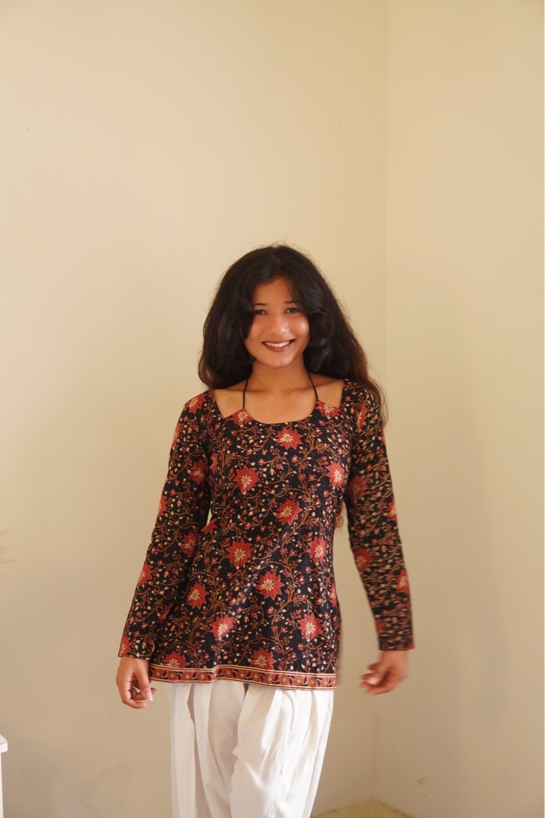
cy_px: 409
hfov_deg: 29.9
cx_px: 272
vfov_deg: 43.6
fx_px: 1021
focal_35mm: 45
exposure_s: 1/30
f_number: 1.4
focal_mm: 30
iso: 320
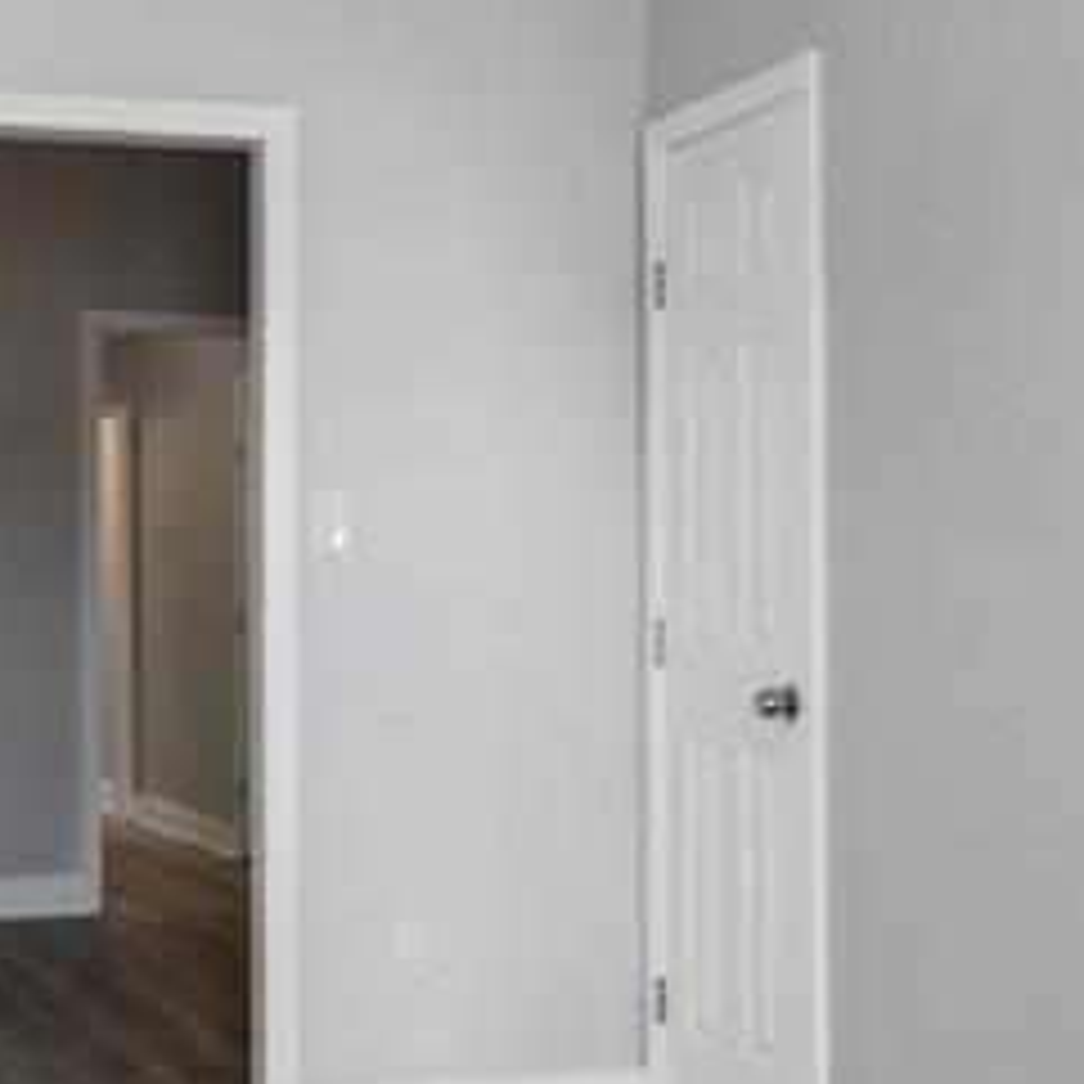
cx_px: 414
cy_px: 549
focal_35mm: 65
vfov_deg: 26.5
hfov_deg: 26.4
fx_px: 2303
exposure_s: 1.6
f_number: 11
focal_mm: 12
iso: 100
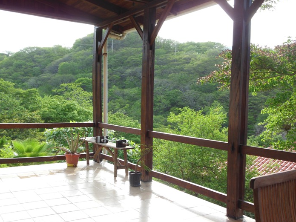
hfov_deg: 49.0
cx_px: 145
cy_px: 117
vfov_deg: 37.7
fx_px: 325
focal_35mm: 38
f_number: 3.5
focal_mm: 6
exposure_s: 1/320
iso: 125
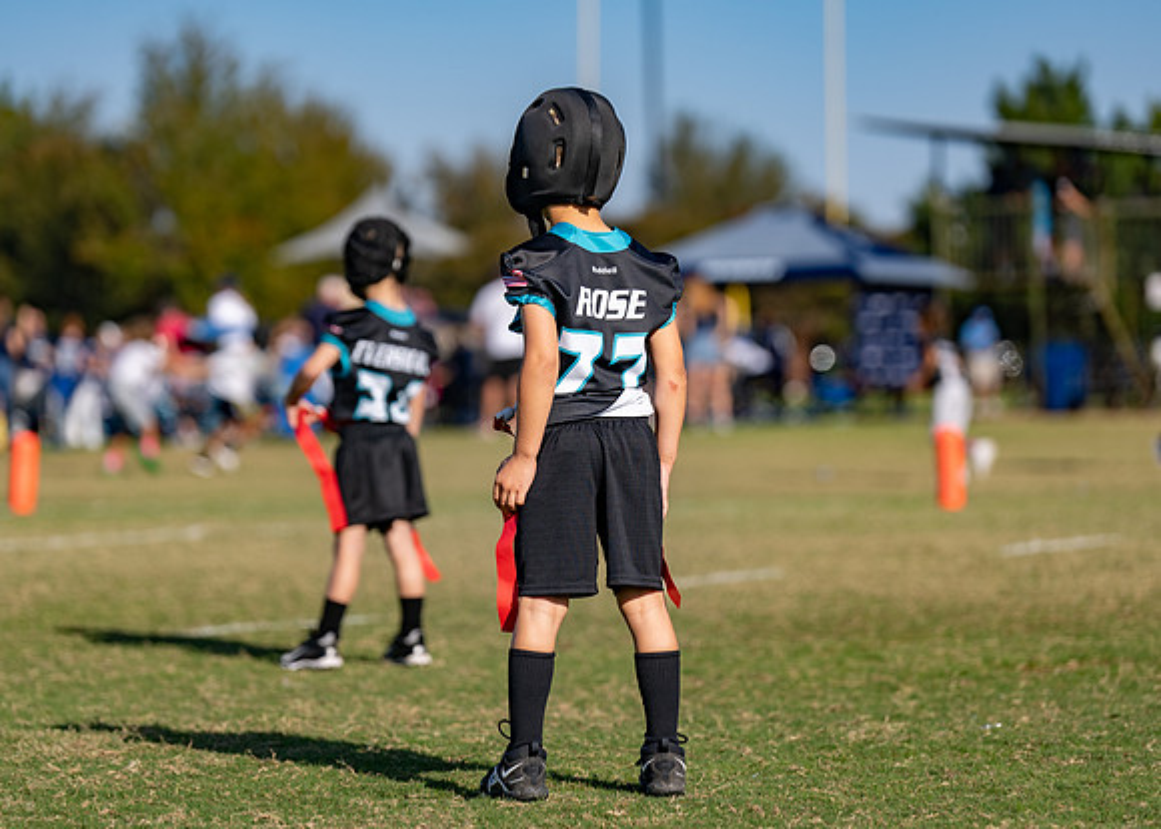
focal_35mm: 167
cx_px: 536
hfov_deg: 12.1
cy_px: 400
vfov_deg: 8.6
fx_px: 5490
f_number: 2.8
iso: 100
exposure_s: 1/2500
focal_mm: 139
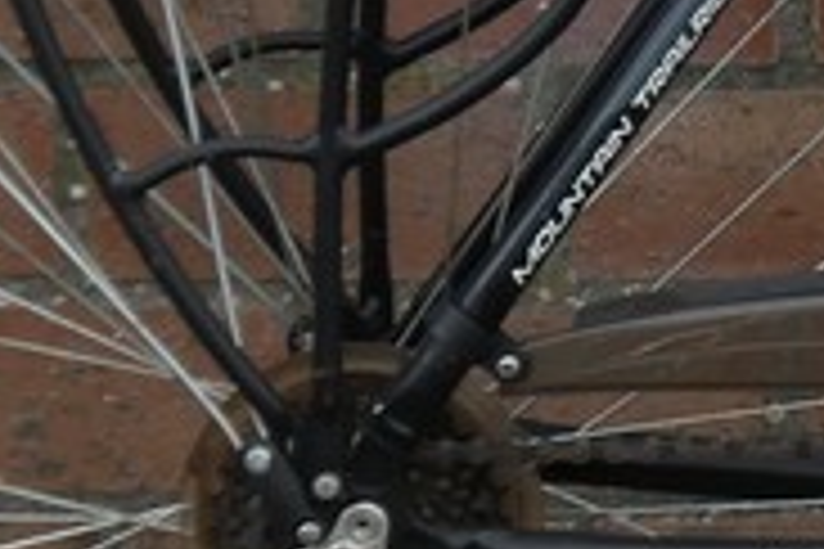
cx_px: 1653
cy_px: -513
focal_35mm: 309
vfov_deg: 4.4
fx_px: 7072
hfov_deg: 6.5
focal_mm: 9
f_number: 4.1
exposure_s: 1/80
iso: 80
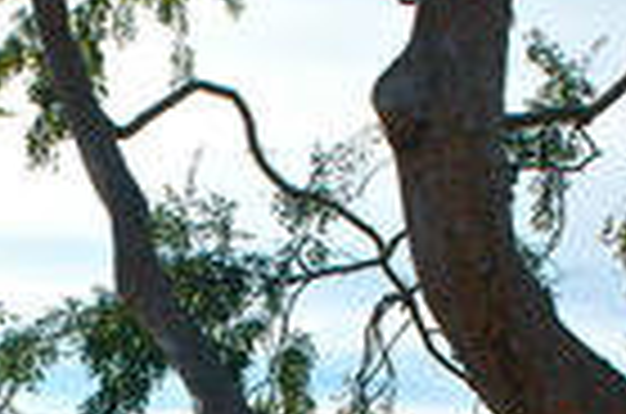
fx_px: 2065
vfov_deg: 11.0
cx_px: 104
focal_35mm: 119
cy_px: 648
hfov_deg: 17.1
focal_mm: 20
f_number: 11
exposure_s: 1/500
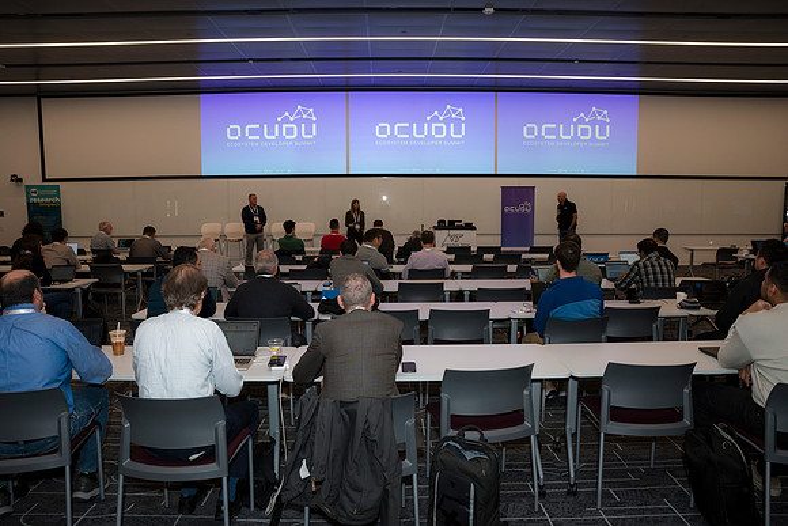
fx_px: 525
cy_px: 263
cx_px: 394
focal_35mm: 24
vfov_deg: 53.2
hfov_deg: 73.7
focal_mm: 24
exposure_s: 1/125
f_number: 5.6
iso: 800
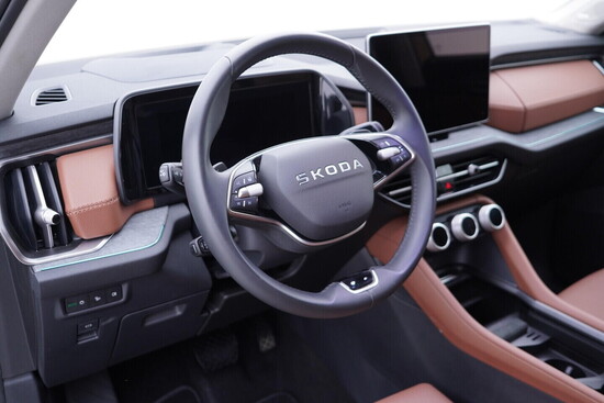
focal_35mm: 36
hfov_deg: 53.1
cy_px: 202
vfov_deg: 36.9
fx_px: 604
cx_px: 302
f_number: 2.8
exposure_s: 1/40
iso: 320
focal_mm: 24
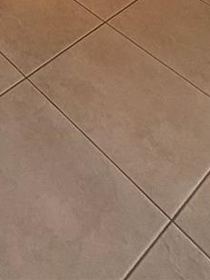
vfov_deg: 19.3
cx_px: -122
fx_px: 453
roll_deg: -0.7
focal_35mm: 56
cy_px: -279
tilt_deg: -7.0
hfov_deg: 21.2
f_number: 2.2
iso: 200
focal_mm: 2.22
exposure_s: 1/120
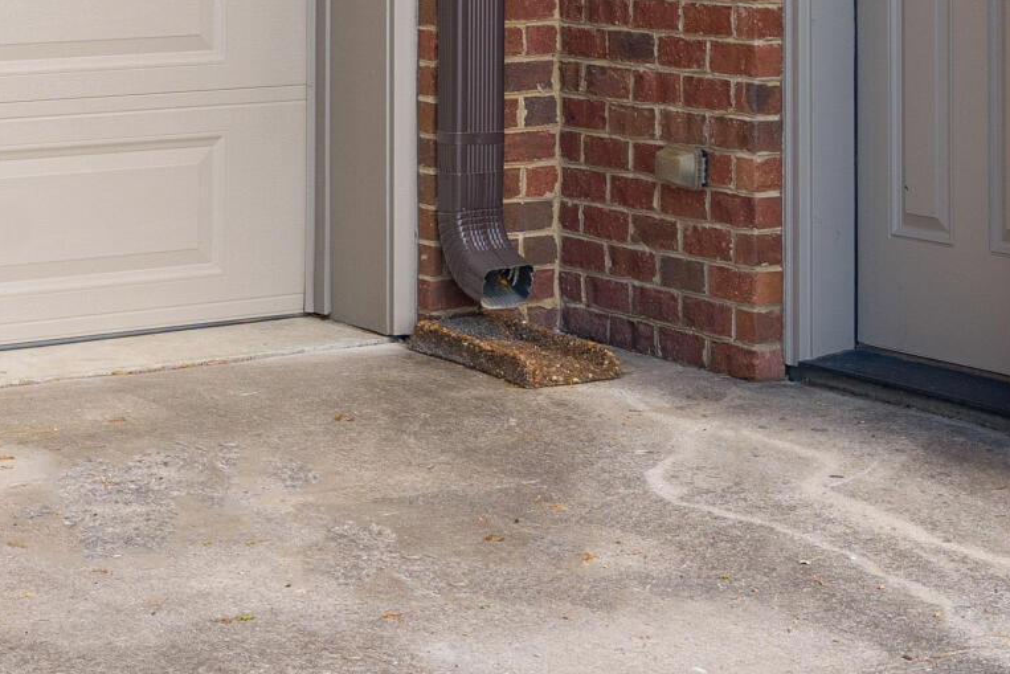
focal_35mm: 114
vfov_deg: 11.7
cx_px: 986
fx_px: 3199
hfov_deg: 17.6
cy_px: -205
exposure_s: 1/160
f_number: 7.1
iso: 320
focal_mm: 29
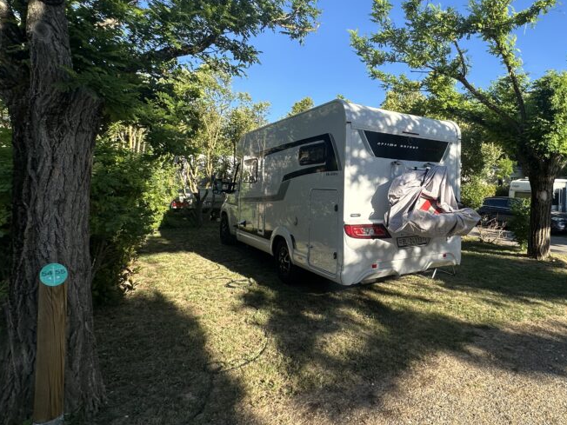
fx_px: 360
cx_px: 398
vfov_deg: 60.7
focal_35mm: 22
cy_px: 176
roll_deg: +0.5
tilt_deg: +1.7
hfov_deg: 73.0
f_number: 2.2
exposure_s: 1/690
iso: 40
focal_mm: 2.22
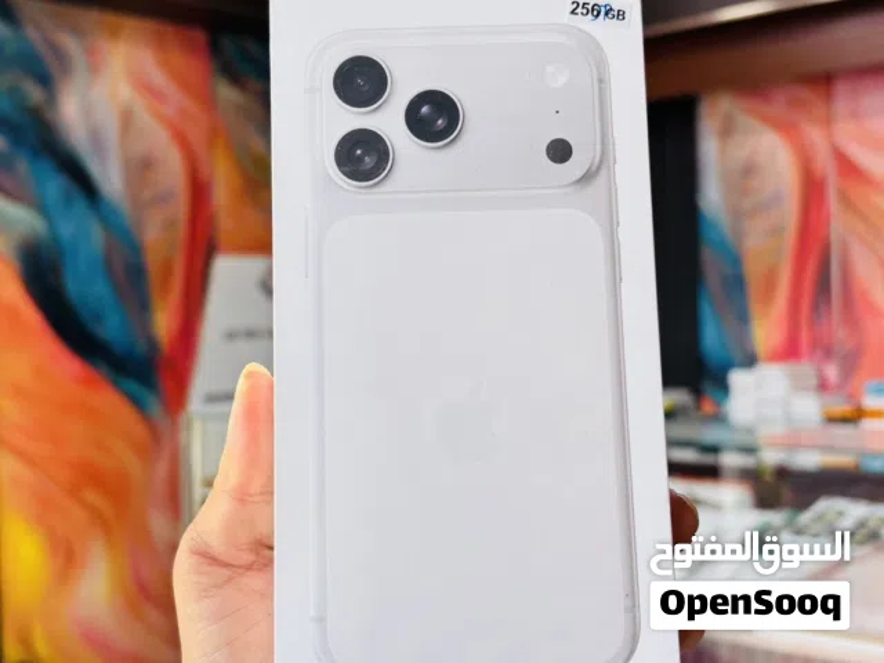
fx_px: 664
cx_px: 442
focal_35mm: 26
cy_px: 332
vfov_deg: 53.1
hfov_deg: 67.3
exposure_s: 1/117
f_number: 1.6
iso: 32
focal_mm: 5.96
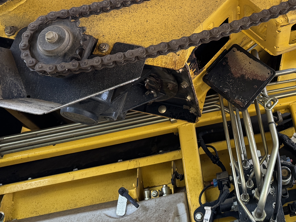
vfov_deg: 23.8
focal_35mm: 58
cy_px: -15
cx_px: 226
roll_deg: -0.4
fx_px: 496
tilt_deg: +31.8
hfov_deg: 32.5
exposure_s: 1/121
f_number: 1.78
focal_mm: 6.76
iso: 200
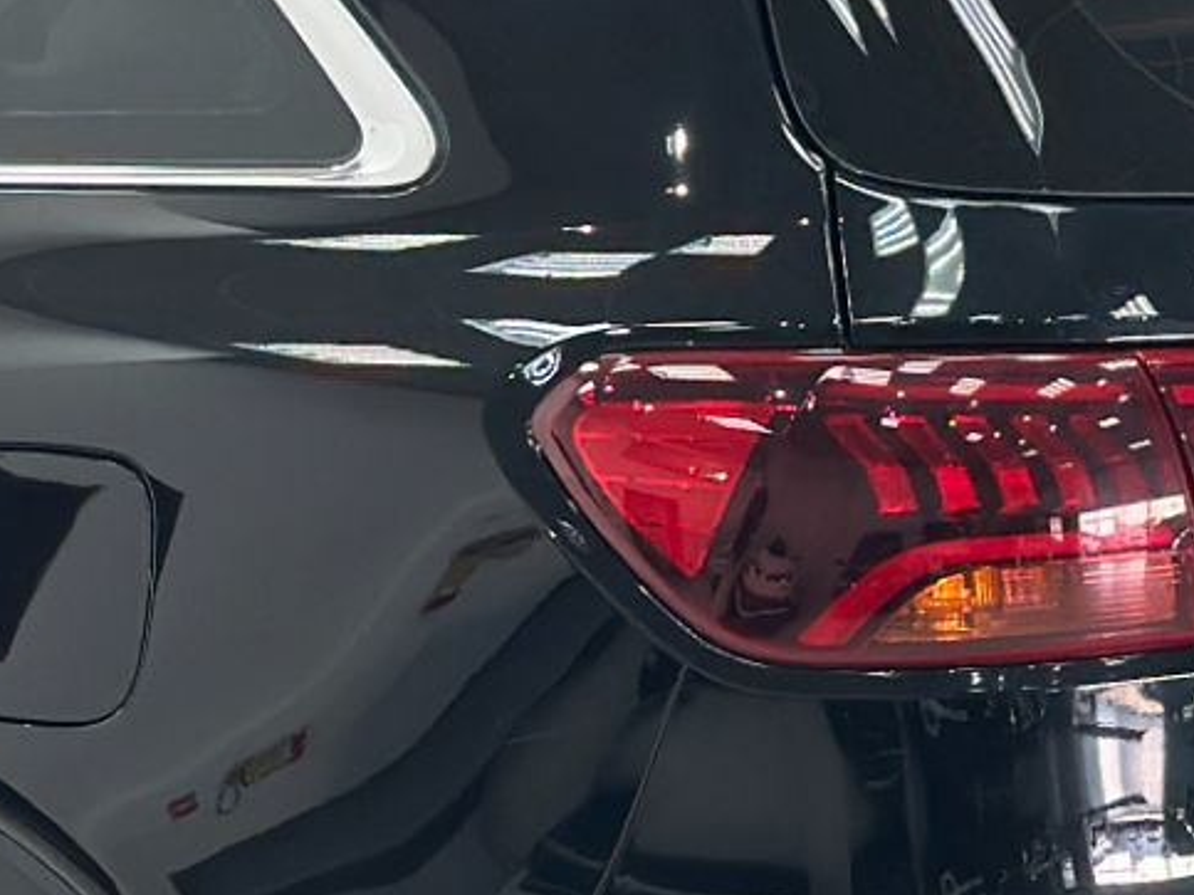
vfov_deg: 7.8
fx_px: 6586
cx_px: 255
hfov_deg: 10.3
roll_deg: +2.0
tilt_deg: -7.9
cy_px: 626
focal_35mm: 191
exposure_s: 1/120
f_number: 1.78
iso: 100
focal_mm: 6.86
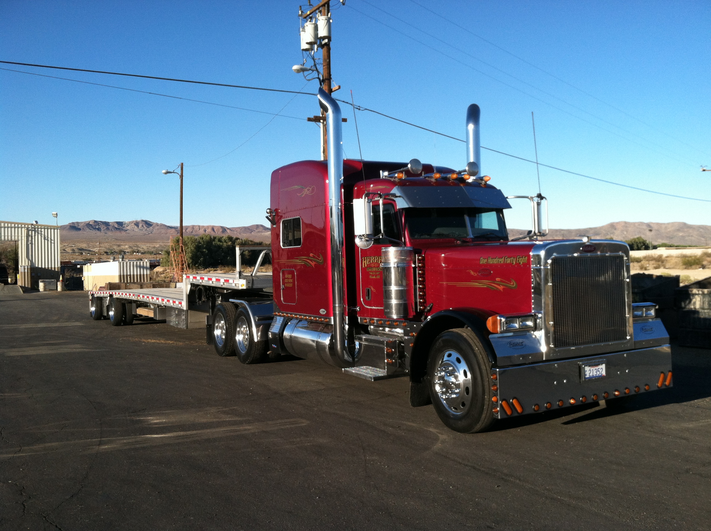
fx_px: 718
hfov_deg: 52.7
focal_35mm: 35
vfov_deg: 40.6
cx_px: 356
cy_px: 266
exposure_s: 1/789
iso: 80
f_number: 2.8
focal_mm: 3.85
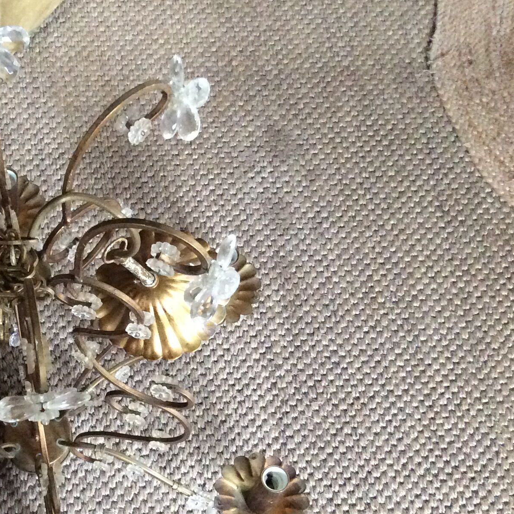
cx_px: 29
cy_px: 326
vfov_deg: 28.0
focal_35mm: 61
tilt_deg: -72.4
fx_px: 1025
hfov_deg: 26.9
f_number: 2.4
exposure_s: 1/25
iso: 320
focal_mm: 3.3
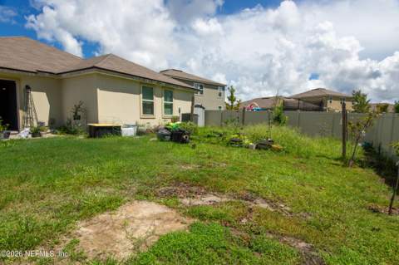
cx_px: 201
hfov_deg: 86.9
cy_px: 132
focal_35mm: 19
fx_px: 210
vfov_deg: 64.4
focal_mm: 12
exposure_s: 1/350
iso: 100
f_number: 8
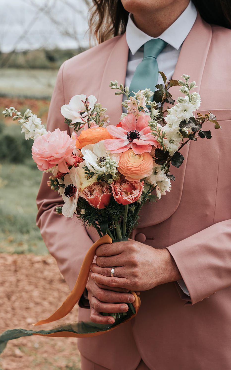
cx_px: 124
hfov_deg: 18.1
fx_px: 725
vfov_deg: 28.6
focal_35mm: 72
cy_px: 185
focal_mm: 70
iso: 250
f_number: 7.1
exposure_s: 1/400
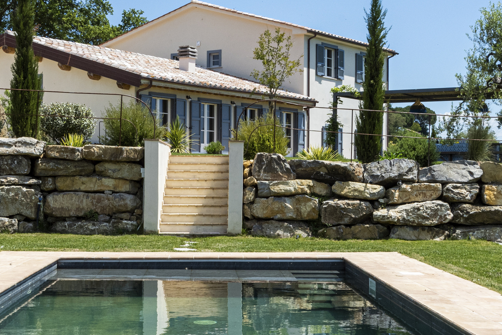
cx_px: 218
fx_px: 990
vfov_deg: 19.2
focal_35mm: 71
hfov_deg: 28.4
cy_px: 163
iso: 400
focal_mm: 24
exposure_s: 1/320
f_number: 16
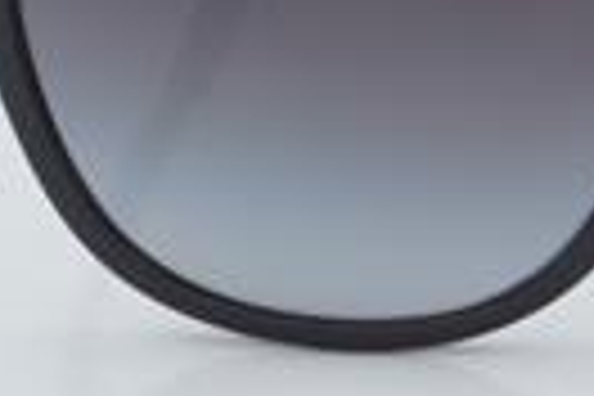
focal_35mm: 251
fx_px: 4133
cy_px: 0
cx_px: 752
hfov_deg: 8.1
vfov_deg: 5.5
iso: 100
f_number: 32
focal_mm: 55
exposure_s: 1/4
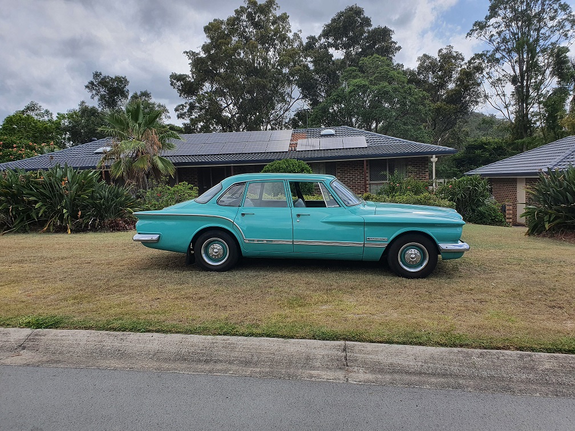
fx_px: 432
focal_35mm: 26
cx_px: 288
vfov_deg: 53.1
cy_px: 216
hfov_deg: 67.3
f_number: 2.4
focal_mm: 4.32
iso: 50
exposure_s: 1/1724
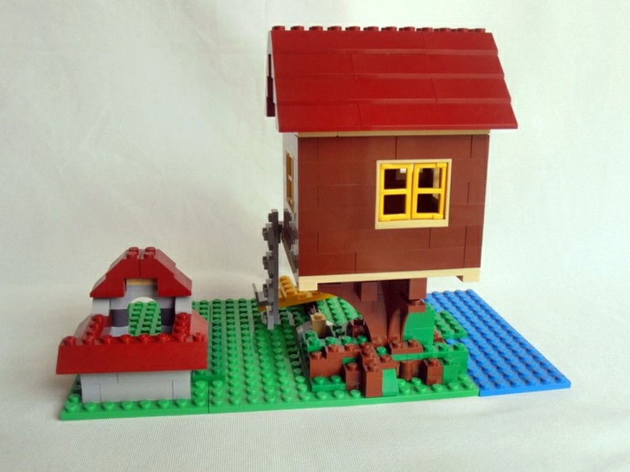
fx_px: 692
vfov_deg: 37.7
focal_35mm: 38
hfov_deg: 49.0
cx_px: 316
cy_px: 233
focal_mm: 6.61
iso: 80
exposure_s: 1/60
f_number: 3.9
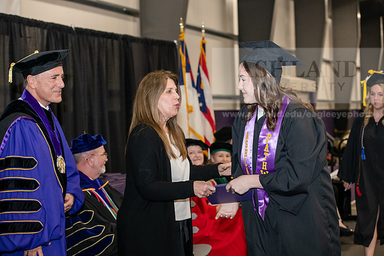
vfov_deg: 19.5
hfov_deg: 28.8
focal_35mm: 70
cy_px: 128
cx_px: 192
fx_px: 747
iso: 2500
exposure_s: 1/200
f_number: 5
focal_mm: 70
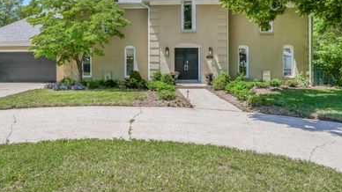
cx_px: 142
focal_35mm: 27
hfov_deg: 69.4
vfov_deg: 42.4
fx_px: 245
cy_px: 66
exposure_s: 1/320
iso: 160
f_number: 10
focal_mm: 20
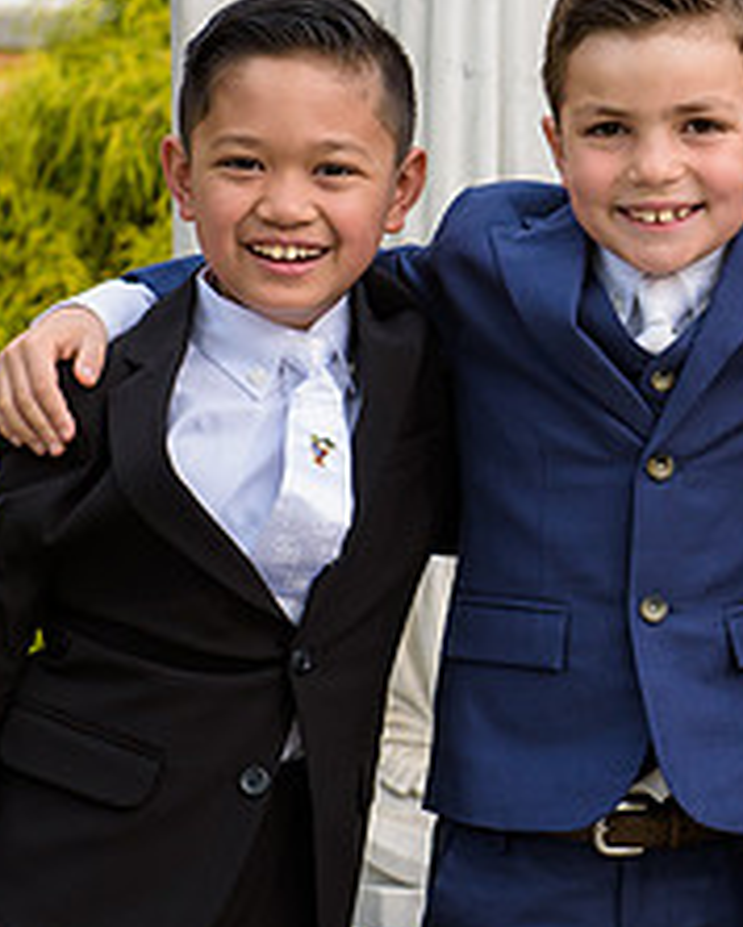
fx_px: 5792
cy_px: 342
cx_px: 647
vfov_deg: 9.1
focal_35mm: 211
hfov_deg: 7.3
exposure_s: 1/640
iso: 250
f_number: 4
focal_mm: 70
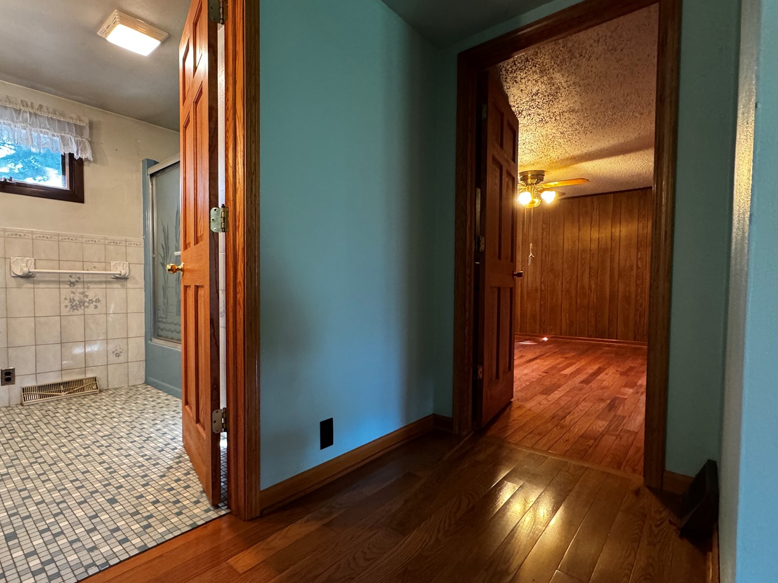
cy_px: 305
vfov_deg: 71.6
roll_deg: -0.2
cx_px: 340
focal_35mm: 18
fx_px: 405
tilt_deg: -2.6
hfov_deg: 87.3
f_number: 2.2
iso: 800
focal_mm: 2.22
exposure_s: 1/60
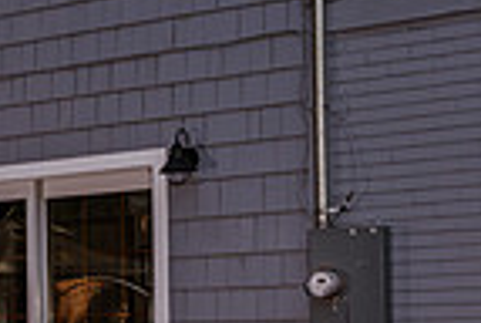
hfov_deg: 16.6
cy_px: 319
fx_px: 1540
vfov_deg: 11.9
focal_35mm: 115
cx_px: -174
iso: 125
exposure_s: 1/320
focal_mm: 24
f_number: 5.6
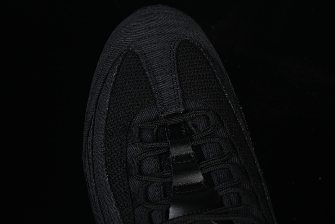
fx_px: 698
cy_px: 112
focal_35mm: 75
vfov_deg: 18.2
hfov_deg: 27.0
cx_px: 168
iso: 160
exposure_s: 1/50
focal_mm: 50
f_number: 6.3
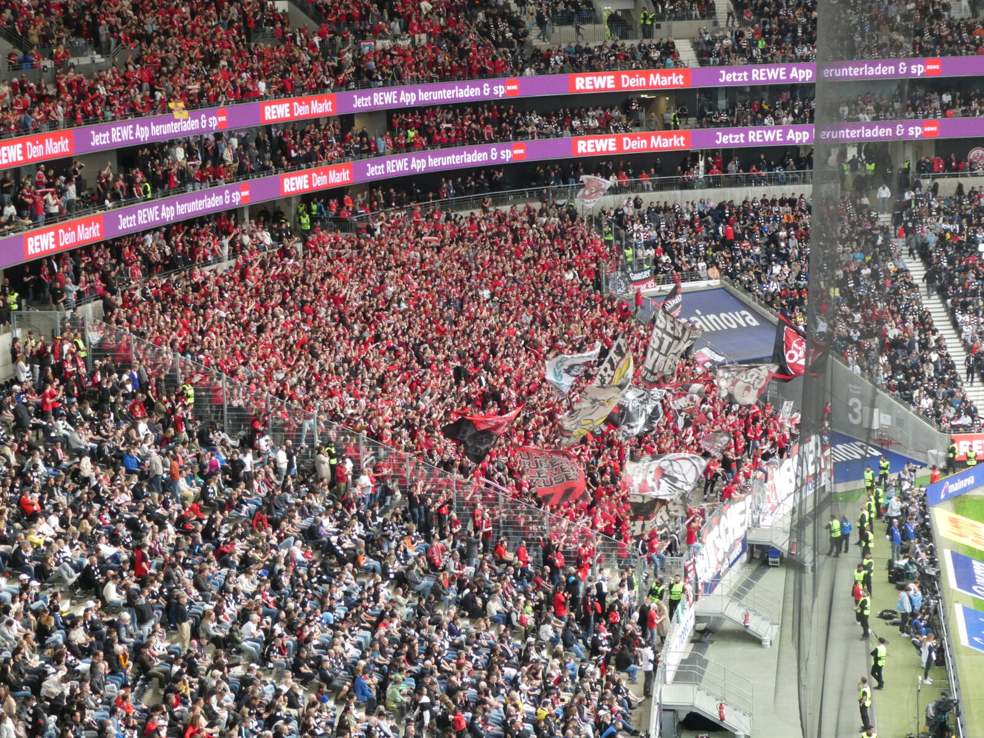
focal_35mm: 84
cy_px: 369
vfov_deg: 17.6
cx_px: 492
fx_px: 2388
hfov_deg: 23.3
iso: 400
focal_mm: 15
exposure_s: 1/80
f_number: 4.8
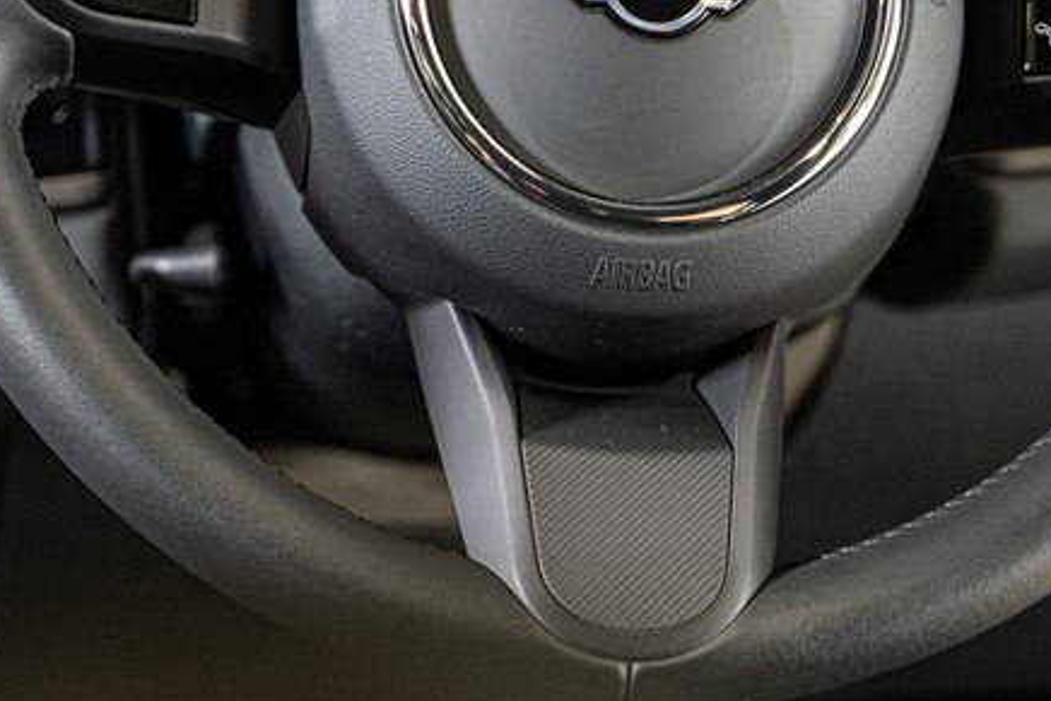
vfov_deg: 9.5
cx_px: 659
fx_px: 4176
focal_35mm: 143
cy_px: -7
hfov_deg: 14.3
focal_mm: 61
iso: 1600
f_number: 2.8
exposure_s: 1/200
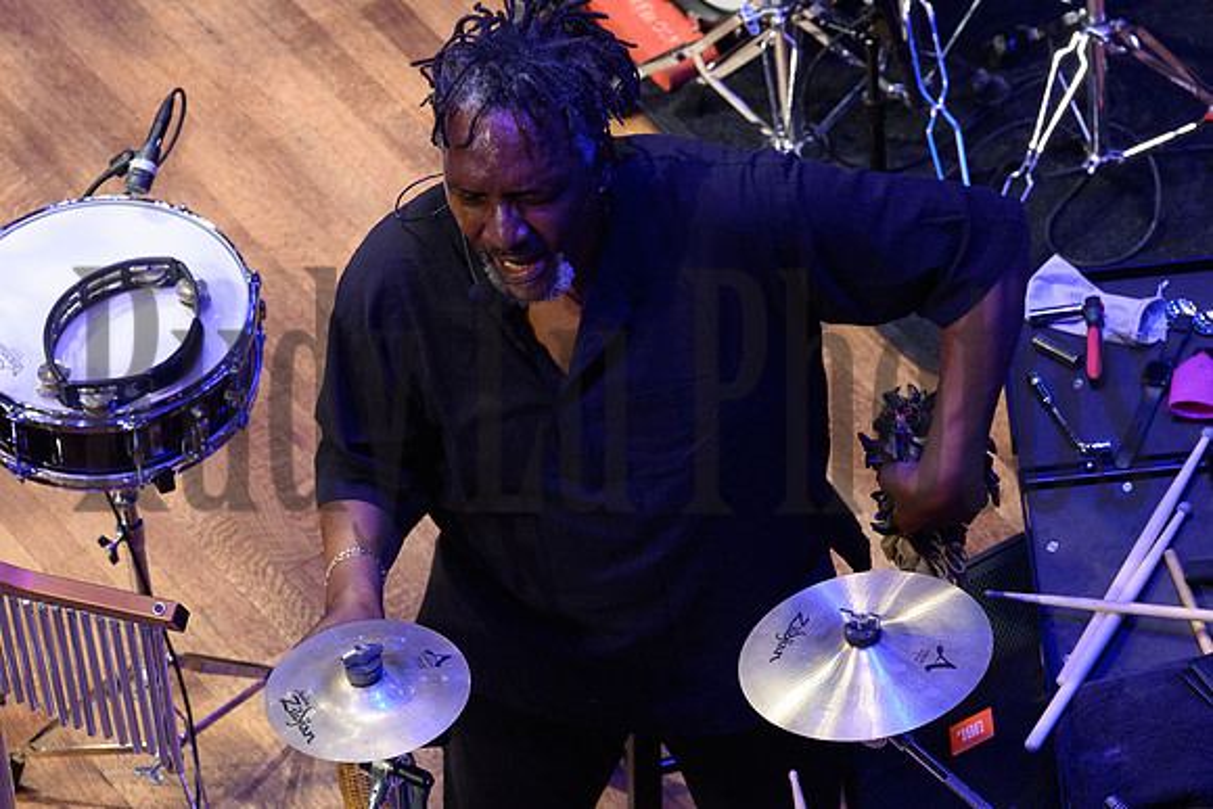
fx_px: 6572
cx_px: 606
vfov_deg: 7.0
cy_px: 404
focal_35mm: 195
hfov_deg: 10.5
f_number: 8
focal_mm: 130
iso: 4000
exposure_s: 1/250
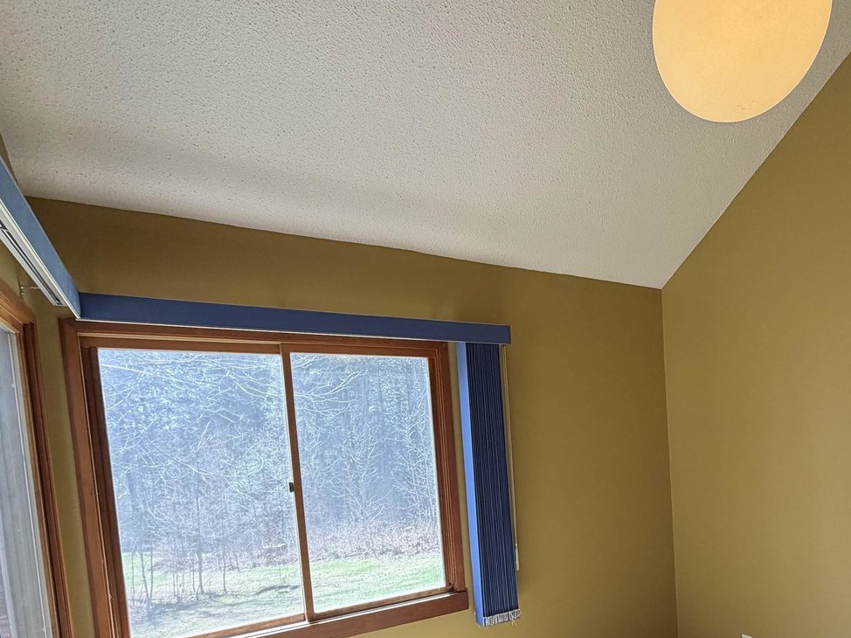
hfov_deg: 71.8
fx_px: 565
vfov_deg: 55.9
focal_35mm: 23
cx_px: 564
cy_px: 481
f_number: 2.2
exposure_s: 1/121
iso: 100
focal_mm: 2.22
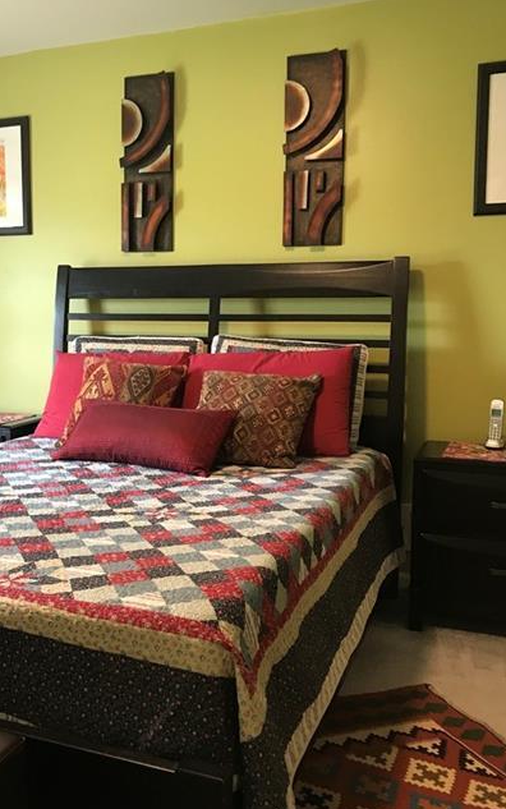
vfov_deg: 54.0
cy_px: 386
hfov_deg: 35.0
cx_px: 161
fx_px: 794
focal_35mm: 36
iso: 40
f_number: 1.8
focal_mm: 3.99
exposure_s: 1/17
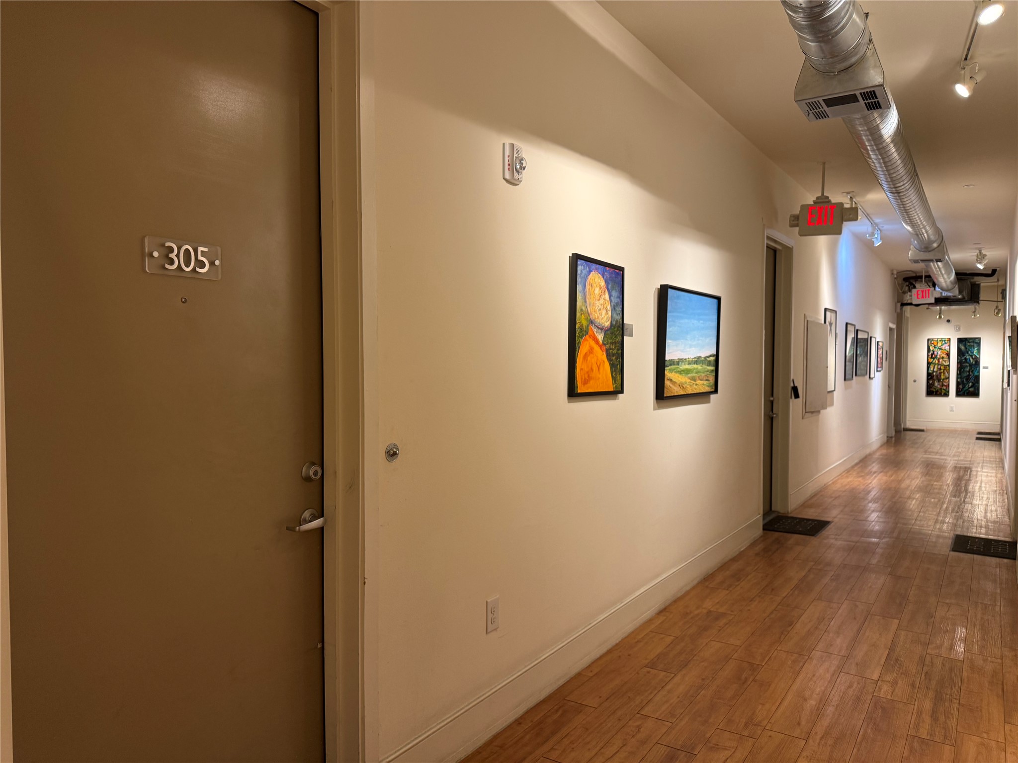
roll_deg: +0.0
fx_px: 706
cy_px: 382
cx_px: 509
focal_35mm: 24
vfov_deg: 56.8
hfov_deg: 71.6
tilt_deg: -0.9
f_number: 1.78
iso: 160
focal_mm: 6.76
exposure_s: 1/60
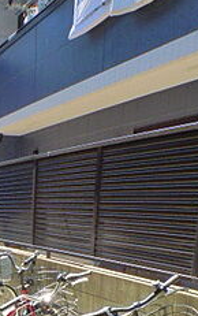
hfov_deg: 26.8
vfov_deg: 40.0
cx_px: -22
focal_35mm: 44
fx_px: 379
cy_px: 312
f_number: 6.3
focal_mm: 3.58
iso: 400
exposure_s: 1/60
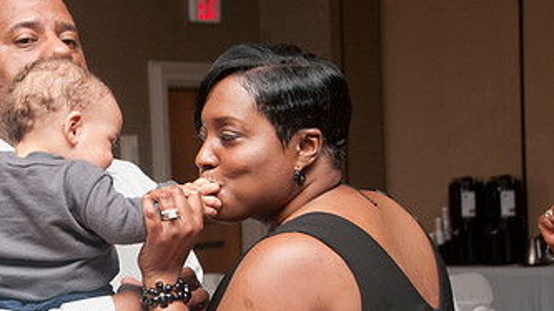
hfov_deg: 20.2
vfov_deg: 11.6
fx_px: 1527
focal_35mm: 104
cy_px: 229
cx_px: 77
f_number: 5.6
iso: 400
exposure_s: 1/125
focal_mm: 38
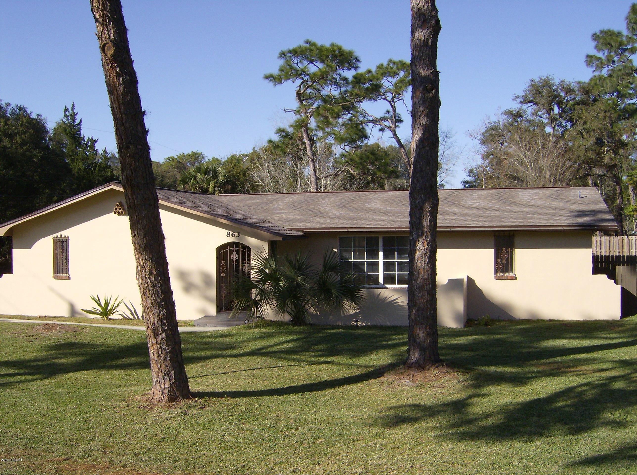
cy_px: 238
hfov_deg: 51.5
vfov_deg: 39.5
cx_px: 318
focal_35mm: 36
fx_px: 661
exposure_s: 1/639
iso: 100
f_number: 4.7
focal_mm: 6
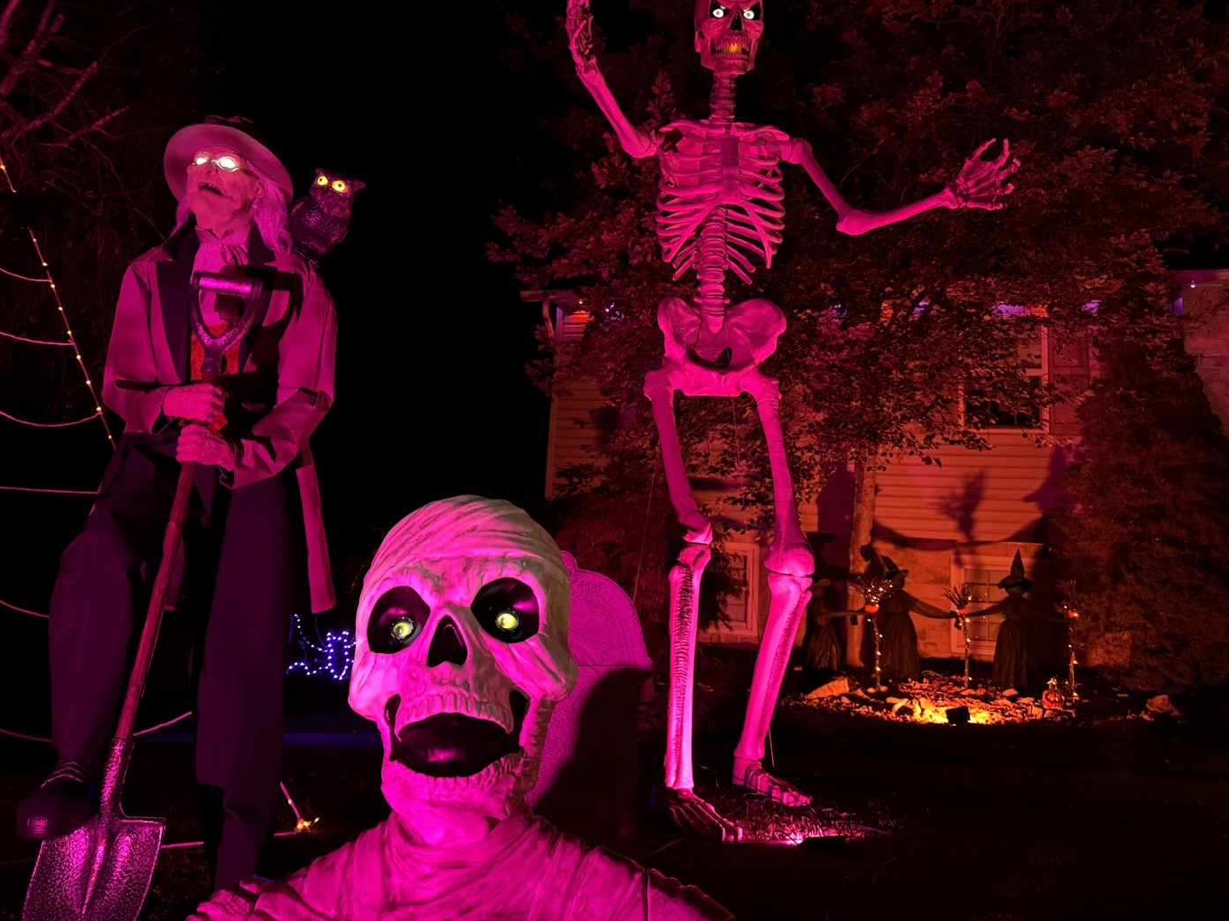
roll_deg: -3.1
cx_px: 579
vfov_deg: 53.0
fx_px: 923
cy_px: 432
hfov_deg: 67.3
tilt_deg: +8.7
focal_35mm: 26
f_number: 1.78
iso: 1600
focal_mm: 6.76
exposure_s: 1/29
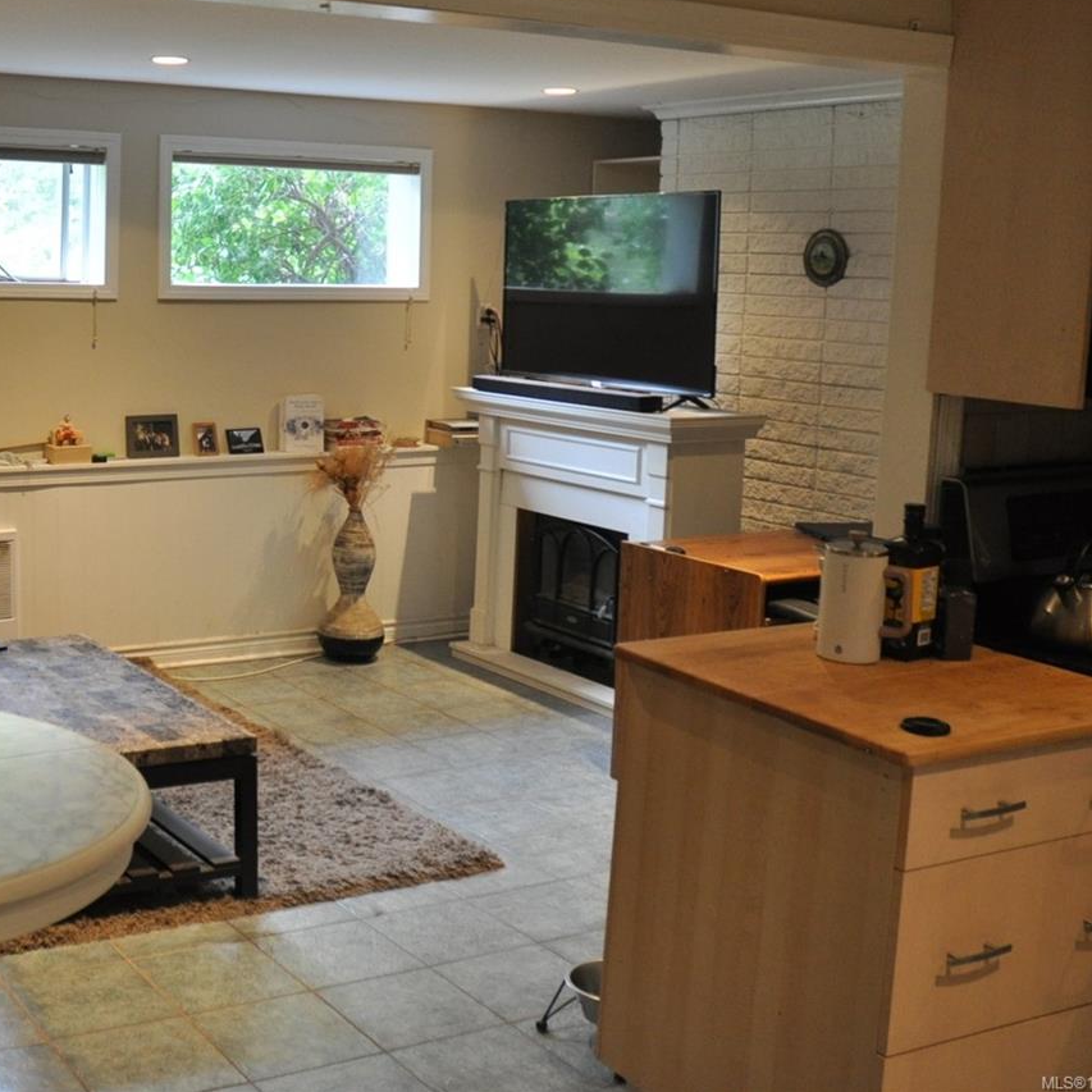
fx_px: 1535
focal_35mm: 43
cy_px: 415
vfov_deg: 38.9
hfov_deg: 36.9
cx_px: 131
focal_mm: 18
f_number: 3.5
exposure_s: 1/30
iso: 800
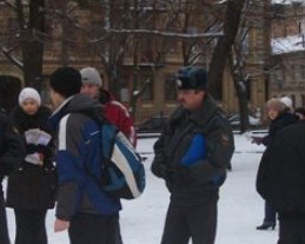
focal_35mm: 110
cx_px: 118
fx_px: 993
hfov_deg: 17.4
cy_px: 156
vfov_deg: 14.0
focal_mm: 8.7
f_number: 3.2
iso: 140
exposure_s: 1/128
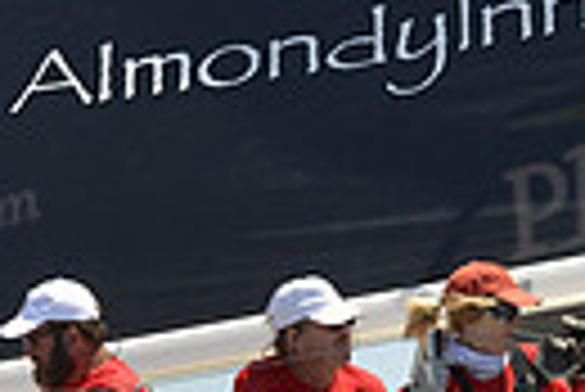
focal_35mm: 312
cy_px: 439
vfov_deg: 4.4
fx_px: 5076
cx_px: 274
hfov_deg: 6.6
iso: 280
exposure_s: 1/1600
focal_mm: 70
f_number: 7.1
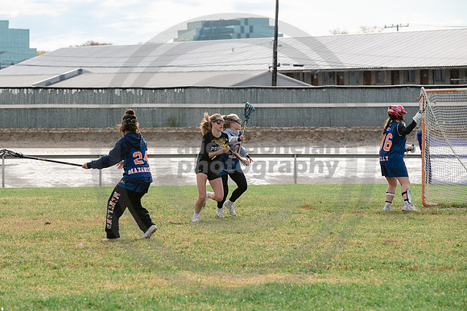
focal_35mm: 166
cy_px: 181
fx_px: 2160
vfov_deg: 8.3
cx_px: 179
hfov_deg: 12.3
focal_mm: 135
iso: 400
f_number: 5
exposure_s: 1/1600
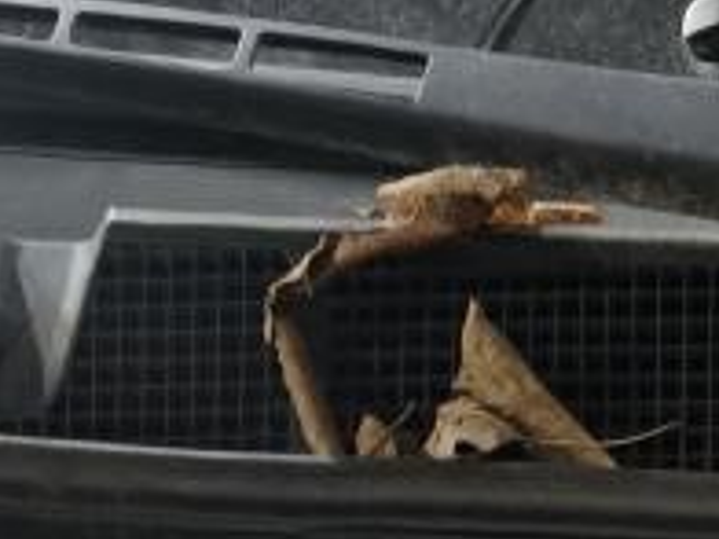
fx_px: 3116
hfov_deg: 12.5
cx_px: 1078
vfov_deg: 8.2
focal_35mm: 150
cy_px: 1687
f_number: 1.7
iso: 1250
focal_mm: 6.3
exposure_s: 1/60
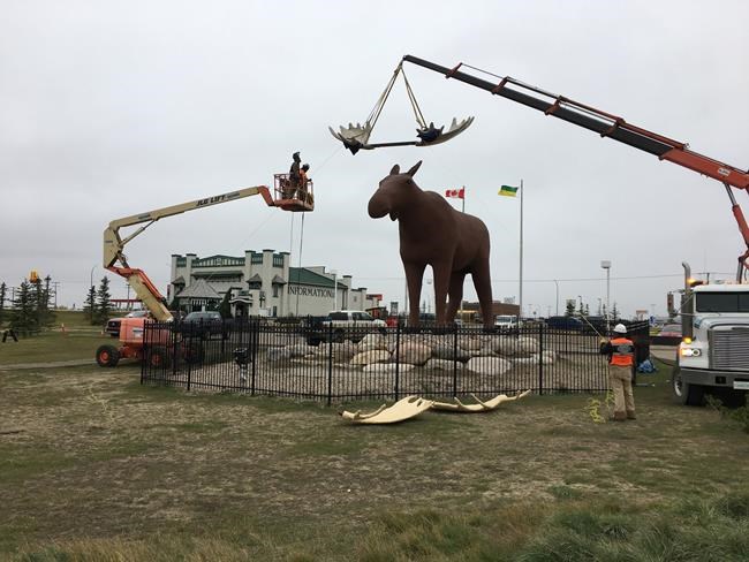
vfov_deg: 48.3
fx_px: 628
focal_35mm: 29
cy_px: 281
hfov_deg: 61.6
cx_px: 374
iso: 25
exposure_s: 1/373
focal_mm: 4.15
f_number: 2.2
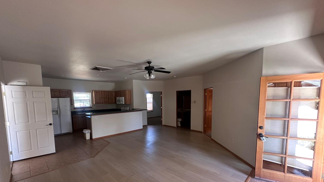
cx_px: 157
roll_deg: +0.7
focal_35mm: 16
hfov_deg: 99.3
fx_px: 137
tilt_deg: -5.1
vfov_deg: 66.4
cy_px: 111
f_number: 2.2
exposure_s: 1/82
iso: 320
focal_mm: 2.22
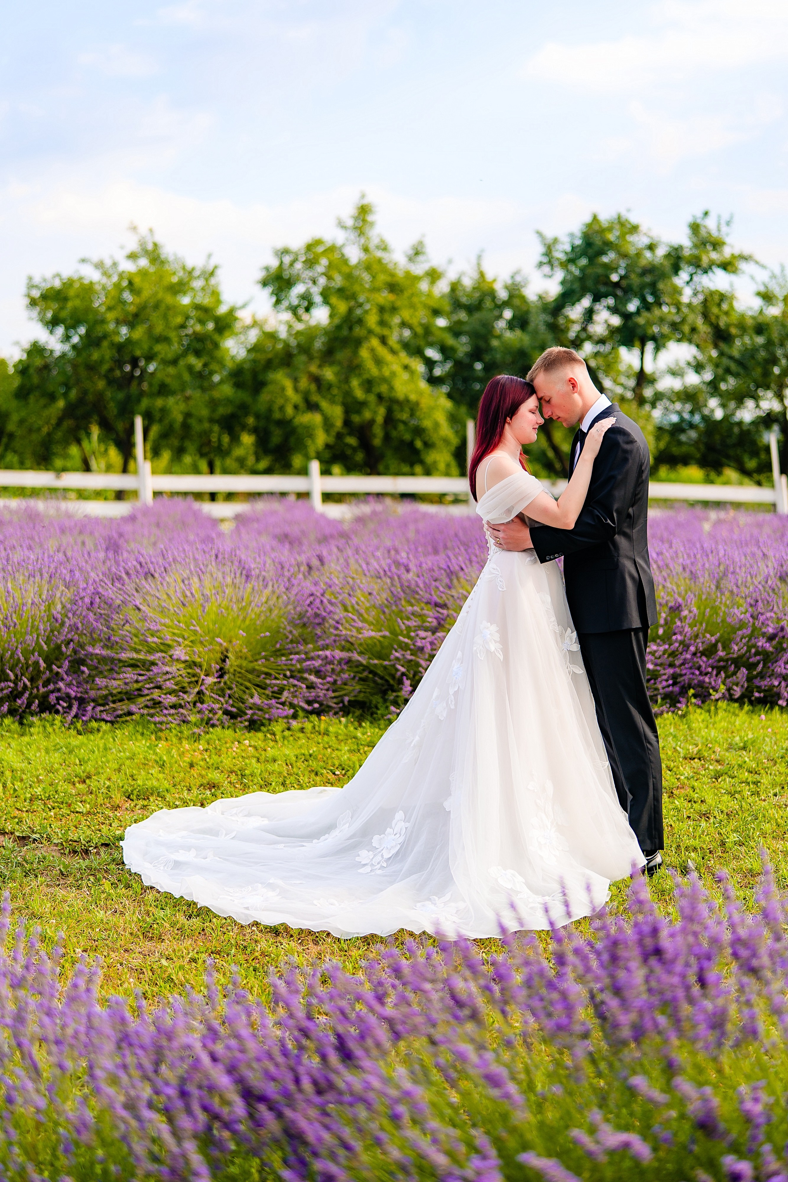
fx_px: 1642
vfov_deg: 39.6
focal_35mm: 50
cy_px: 591
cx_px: 394
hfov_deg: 27.0
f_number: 1.4
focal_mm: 50
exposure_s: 1/2000
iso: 100
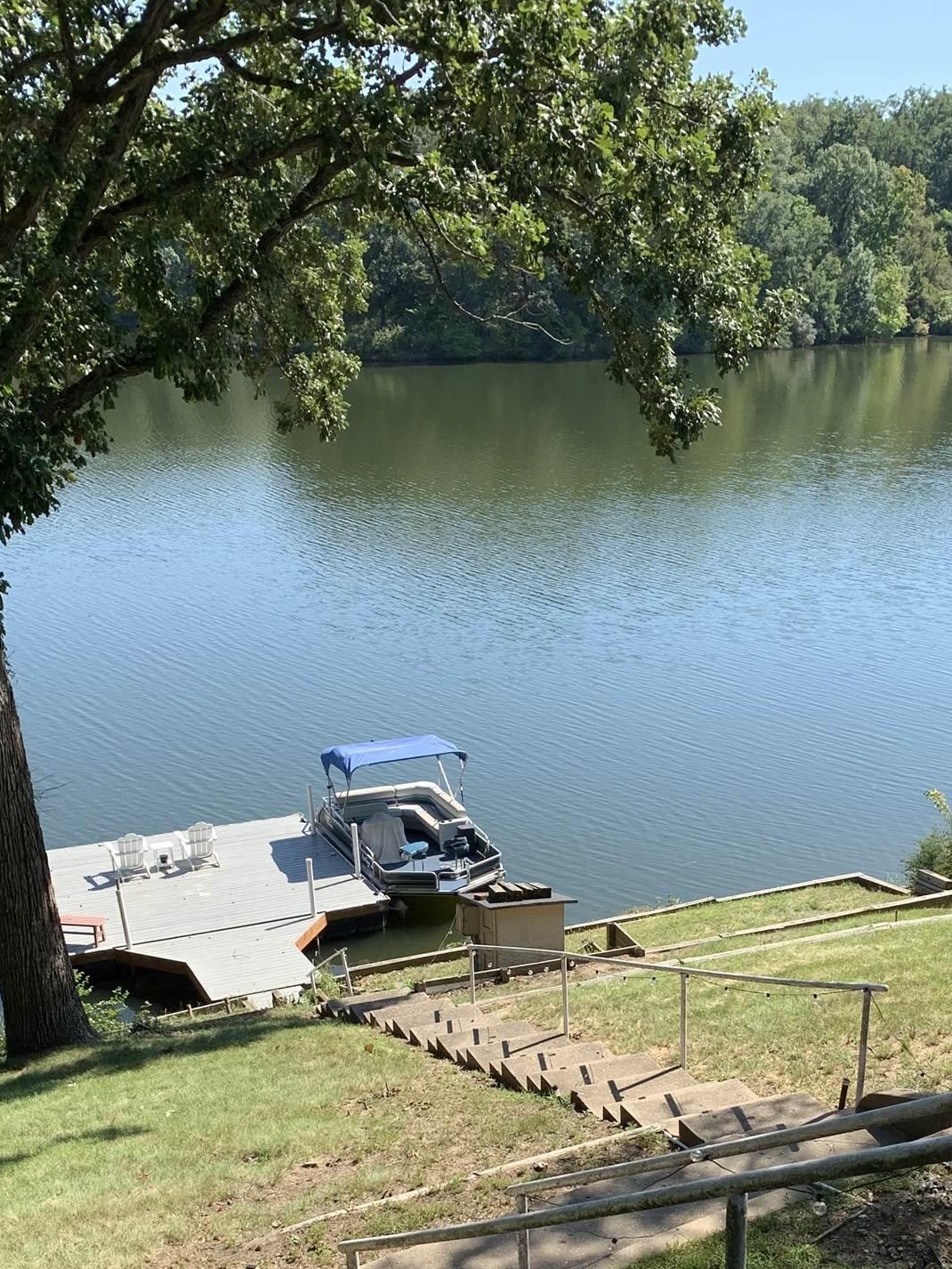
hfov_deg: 34.2
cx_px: 585
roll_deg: +0.1
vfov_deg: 42.7
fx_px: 1540
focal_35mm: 42
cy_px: 1017
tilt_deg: -25.2
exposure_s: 1/1001
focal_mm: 4.25
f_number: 1.8
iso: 25
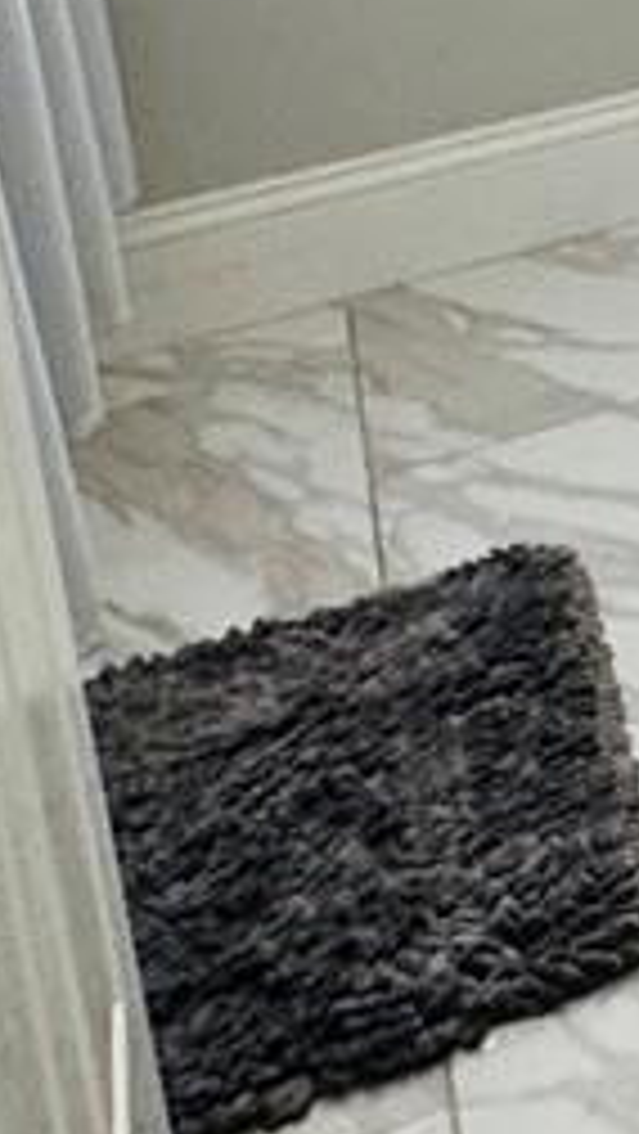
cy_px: -612
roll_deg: +2.2
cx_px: 2200
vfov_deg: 19.0
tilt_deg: -9.6
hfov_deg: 8.9
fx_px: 2918
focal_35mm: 97
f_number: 2.2
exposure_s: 1/120
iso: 200
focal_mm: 2.22
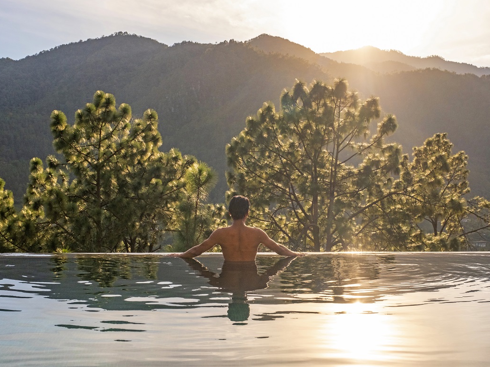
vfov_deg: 36.0
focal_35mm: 40
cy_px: 188
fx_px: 566
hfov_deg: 46.8
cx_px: 235
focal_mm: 24.2
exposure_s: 1/2200
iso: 640
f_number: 5
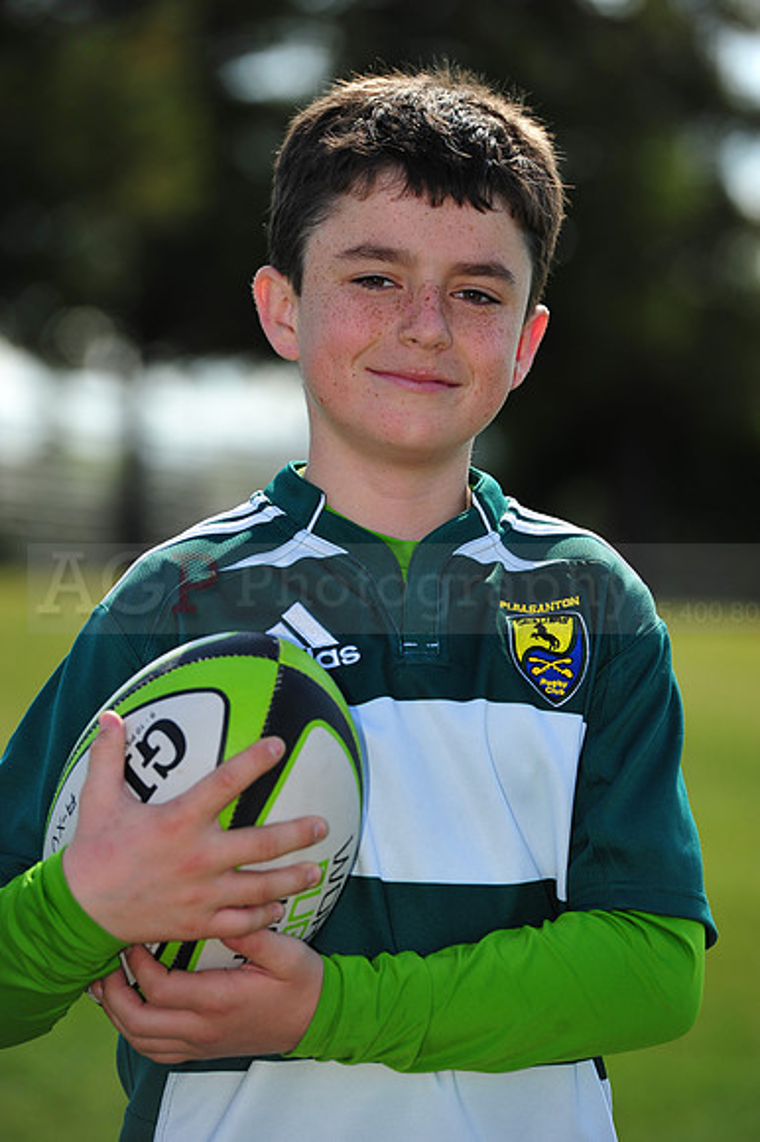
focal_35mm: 200
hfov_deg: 6.9
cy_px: 571
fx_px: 6340
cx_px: 380
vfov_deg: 10.3
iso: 200
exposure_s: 1/800
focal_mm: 200
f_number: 4.5
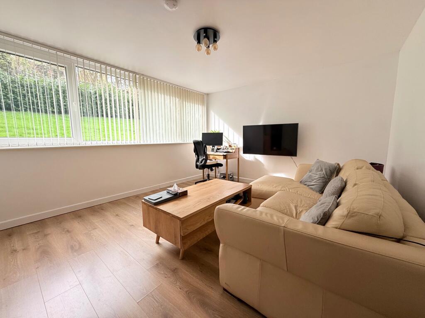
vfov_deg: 85.7
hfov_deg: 102.1
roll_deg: -0.2
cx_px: 212
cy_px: 159
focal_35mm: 14
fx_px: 172
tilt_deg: -7.5
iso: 50
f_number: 2.2
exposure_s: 1/99
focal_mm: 2.22
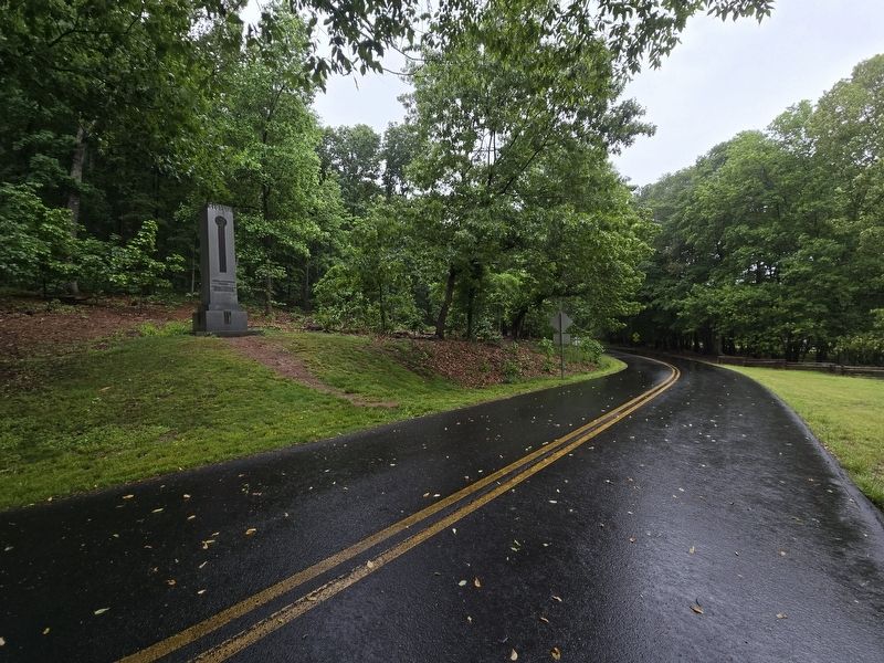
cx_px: 442
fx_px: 332
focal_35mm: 13
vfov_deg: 89.9
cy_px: 332
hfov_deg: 106.2
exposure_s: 1/260
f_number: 2.2
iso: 50
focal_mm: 2.2
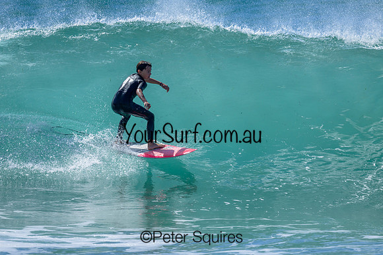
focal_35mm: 961
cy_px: 136
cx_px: 182
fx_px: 10228
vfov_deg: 1.4
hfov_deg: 2.1
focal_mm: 800
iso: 280
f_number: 6.3
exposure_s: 1/2000
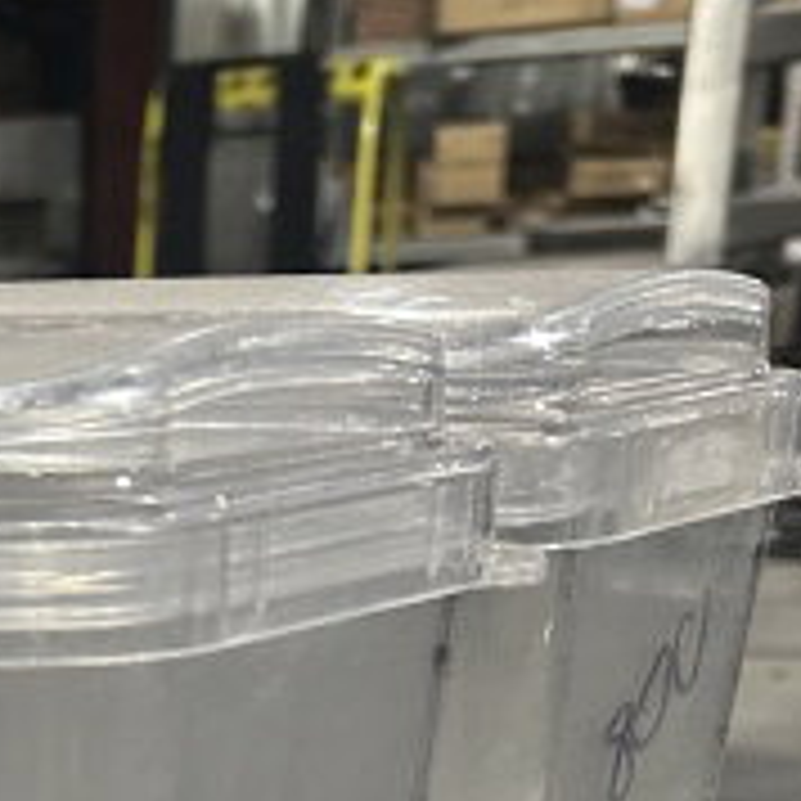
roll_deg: +2.0
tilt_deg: -32.0
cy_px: 1775
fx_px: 2539
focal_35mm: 97
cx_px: -320
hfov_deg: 16.6
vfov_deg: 14.0
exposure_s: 1/84
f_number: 1.78
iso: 250
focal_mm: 6.86
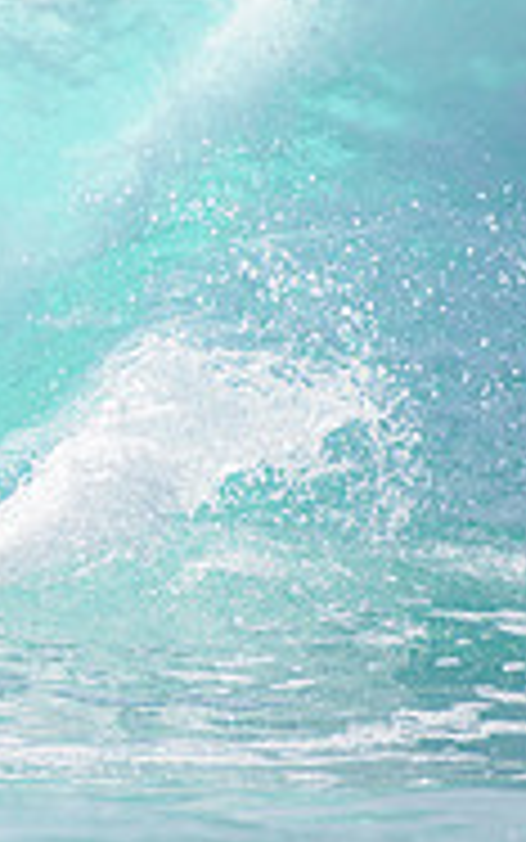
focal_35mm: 1943
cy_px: 223
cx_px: -651
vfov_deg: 1.1
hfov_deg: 0.7
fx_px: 44531
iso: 140
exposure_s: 1/2000
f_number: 5.6
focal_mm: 500
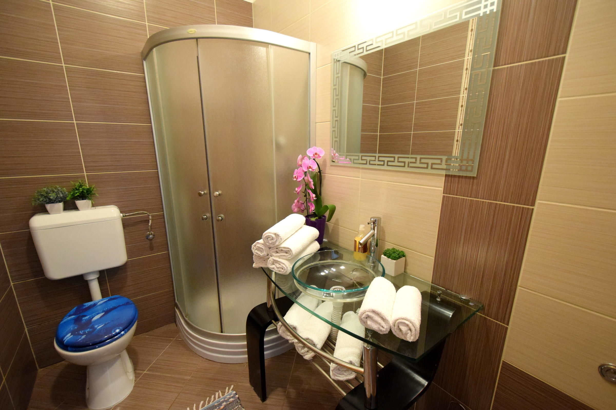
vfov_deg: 77.3
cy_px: 205
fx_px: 257
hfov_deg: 100.4
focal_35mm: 15
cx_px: 308
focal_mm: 10
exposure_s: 1/60
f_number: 3.5
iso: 2800
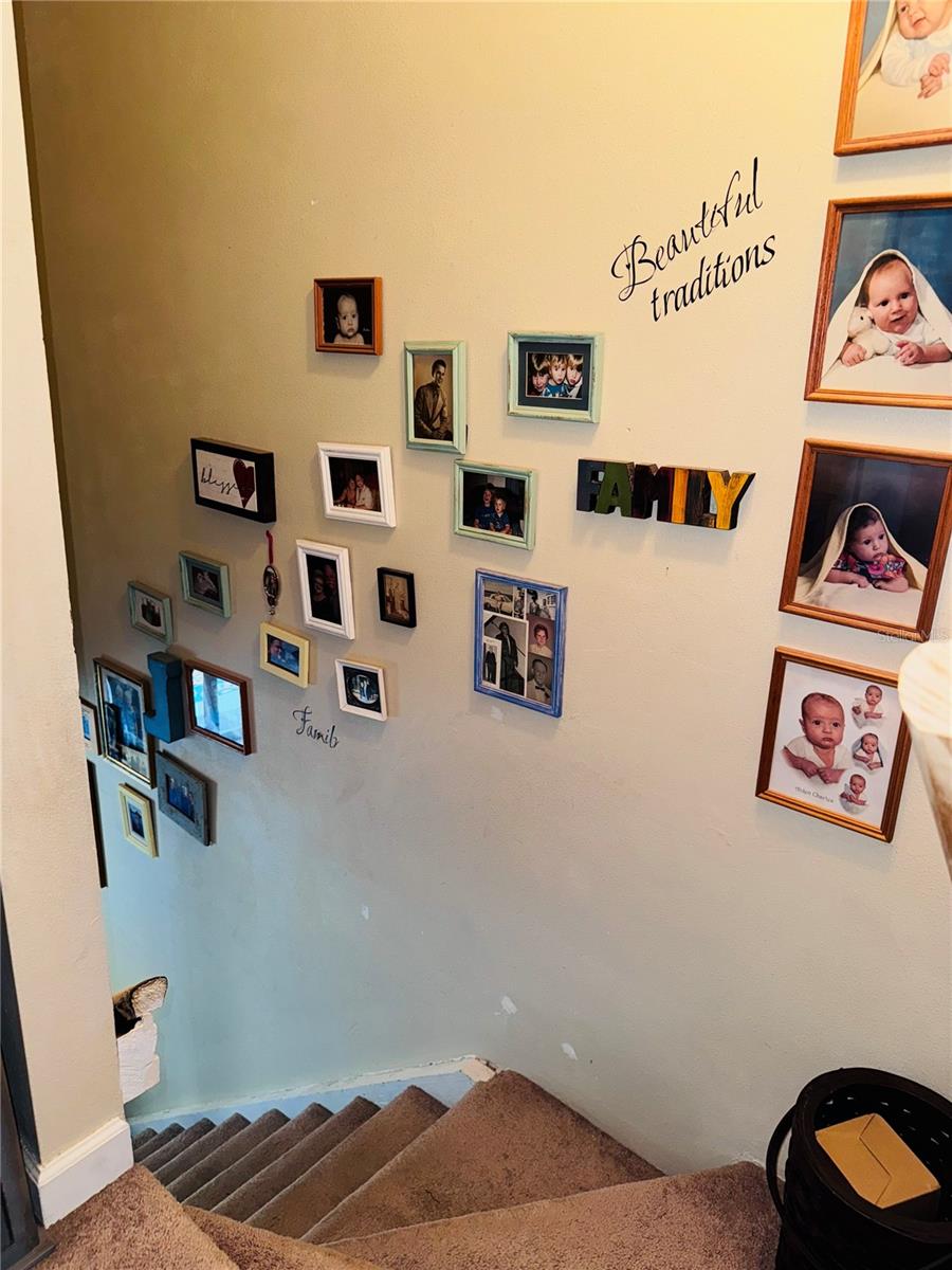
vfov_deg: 71.6
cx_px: 476
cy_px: 635
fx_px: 880
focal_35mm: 24
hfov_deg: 56.8
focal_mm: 6.76
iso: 80
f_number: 1.78
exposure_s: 1/19
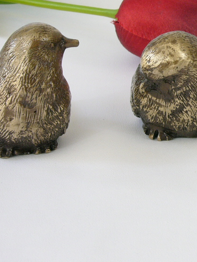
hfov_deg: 10.0
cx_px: 234
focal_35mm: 146
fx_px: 1107
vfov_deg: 13.4
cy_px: 51
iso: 100
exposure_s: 1/2.5
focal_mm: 16
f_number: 7.1
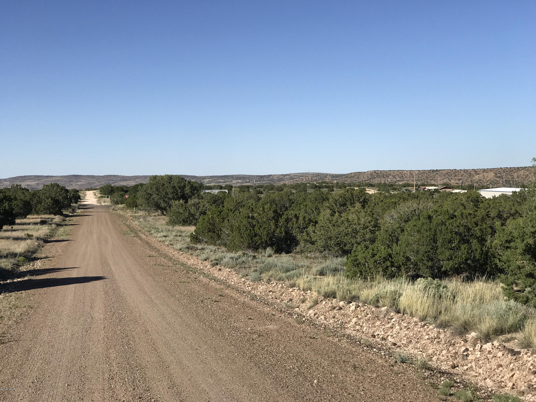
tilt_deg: -1.8
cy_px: 201
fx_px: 883
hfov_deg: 33.8
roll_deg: +0.9
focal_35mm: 57
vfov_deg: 25.7
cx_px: 268
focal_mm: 6.6
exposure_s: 1/1259
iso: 20
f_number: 2.8
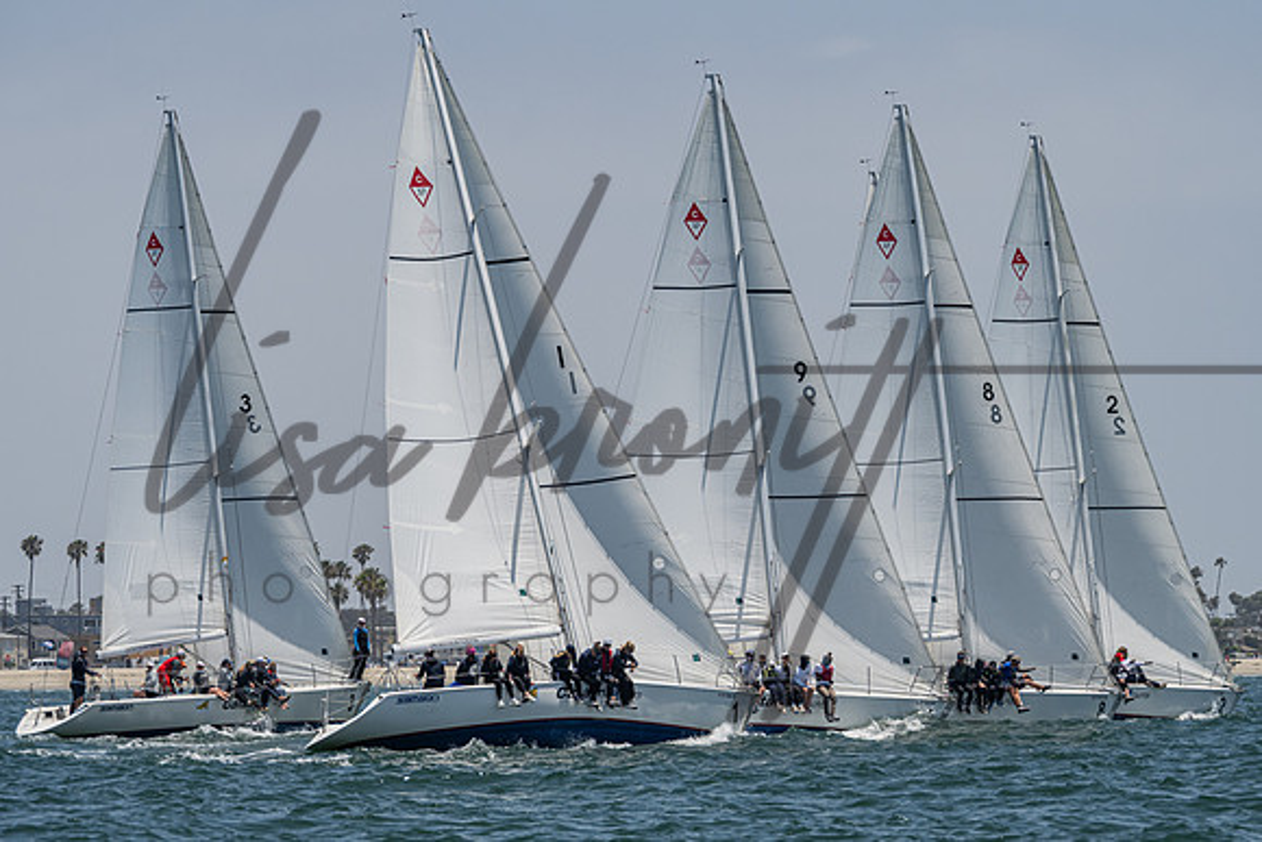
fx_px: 7751
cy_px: 396
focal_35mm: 221
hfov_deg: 9.3
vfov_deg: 6.2
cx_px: 671
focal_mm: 165
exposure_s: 1/2000
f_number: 8
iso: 400
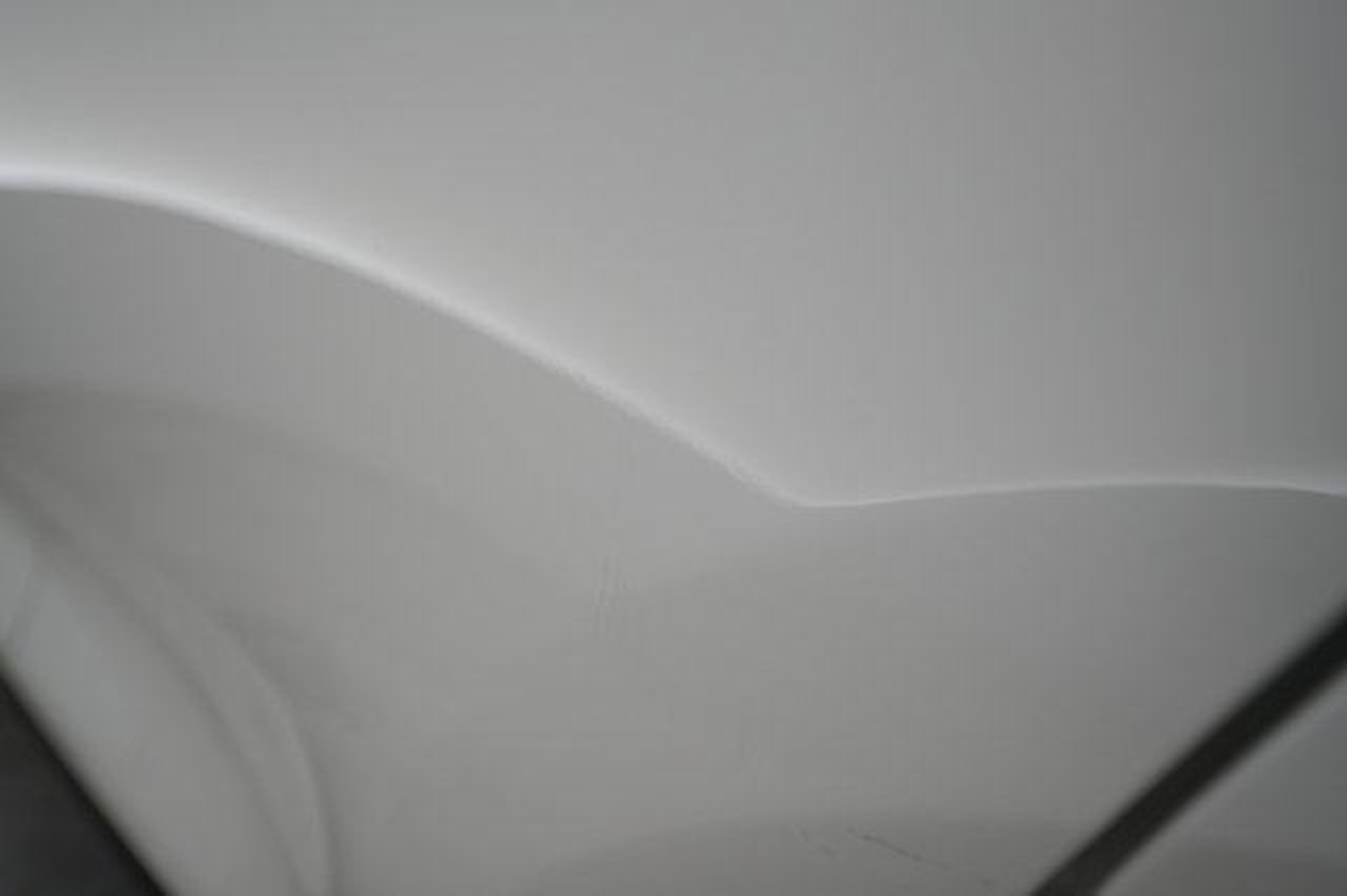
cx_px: 674
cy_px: 448
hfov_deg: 65.5
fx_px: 1047
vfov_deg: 46.4
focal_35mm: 28
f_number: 5.6
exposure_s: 1/100
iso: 1250
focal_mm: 28
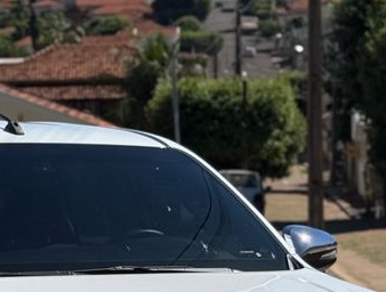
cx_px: 35
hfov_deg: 14.4
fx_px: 1511
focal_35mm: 135
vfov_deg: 10.8
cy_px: 362
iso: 64
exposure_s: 1/9901
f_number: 1.78
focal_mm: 6.76
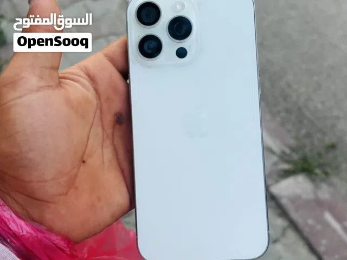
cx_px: 174
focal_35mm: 26
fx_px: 261
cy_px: 130
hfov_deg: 67.3
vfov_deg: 53.1
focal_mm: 5.96
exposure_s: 1/81
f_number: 1.6
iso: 125
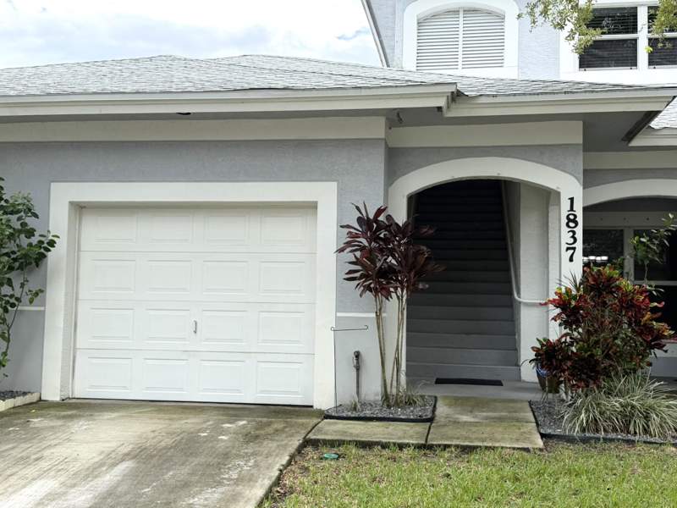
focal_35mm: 40
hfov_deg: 46.8
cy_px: 254
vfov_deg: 36.0
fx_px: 782
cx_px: 338
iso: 80
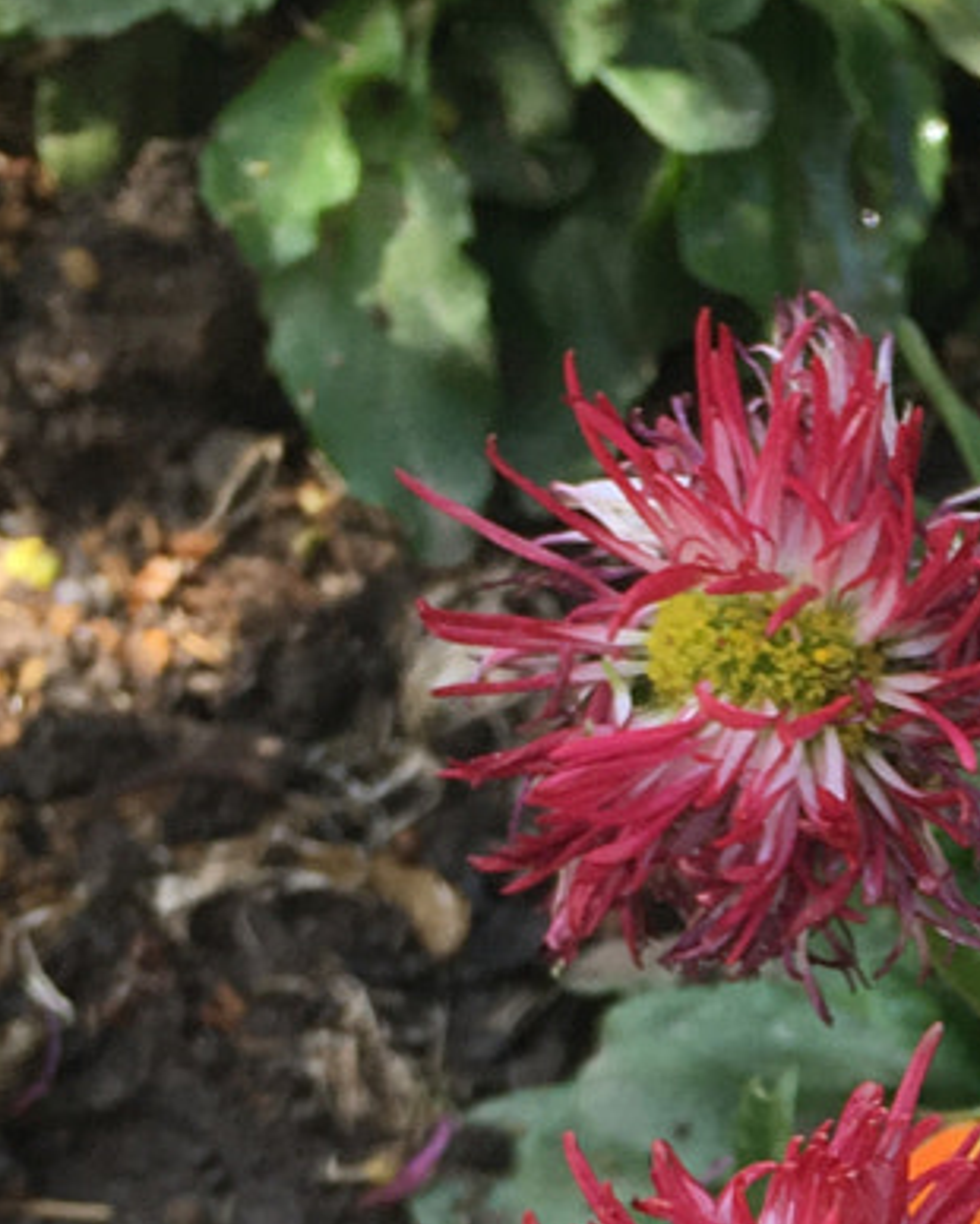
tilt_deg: -66.4
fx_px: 4239
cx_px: 1407
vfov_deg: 15.9
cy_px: 1376
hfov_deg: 12.6
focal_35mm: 117
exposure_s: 1/182
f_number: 2.2
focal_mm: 4.15
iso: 25
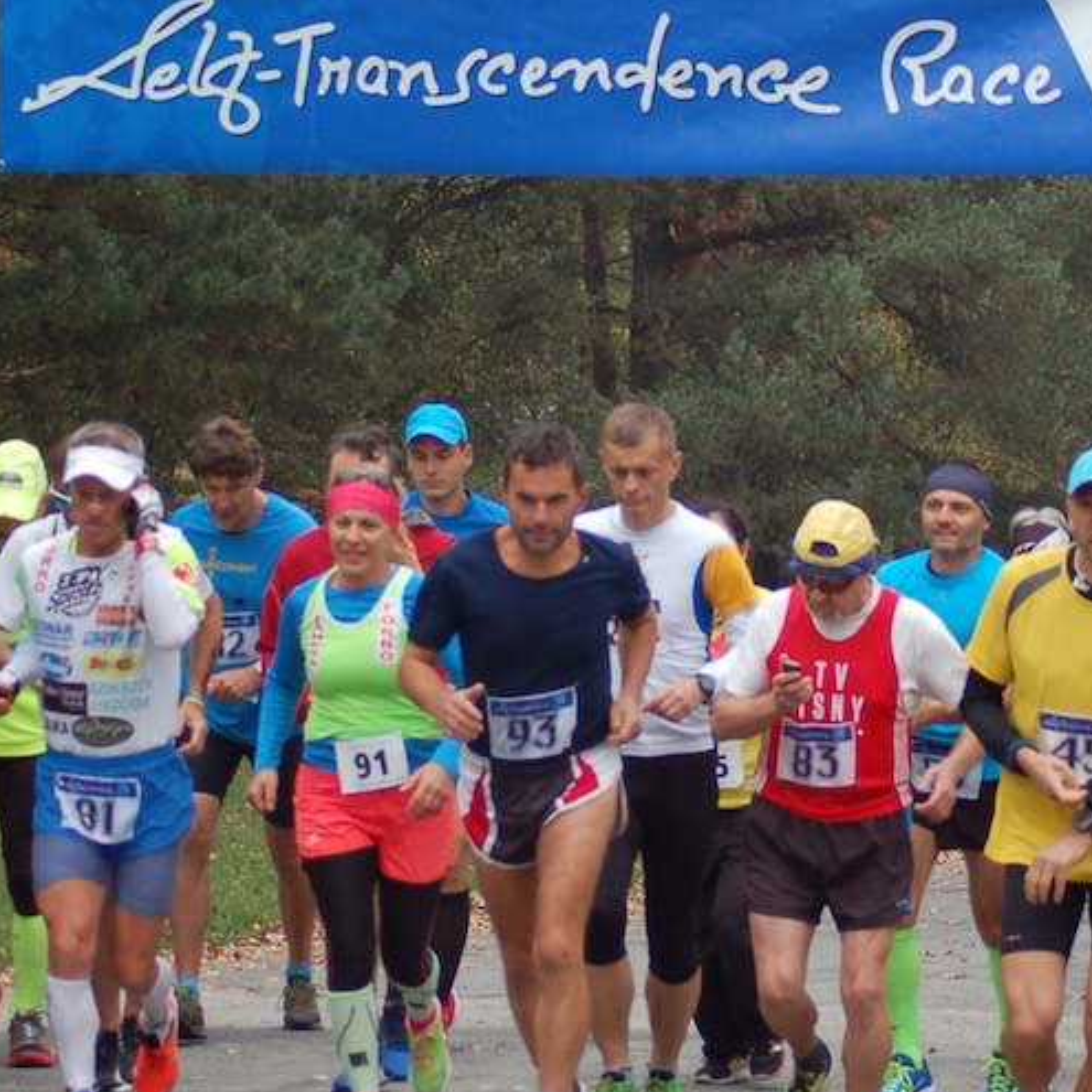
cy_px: 621
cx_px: 688
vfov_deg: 10.8
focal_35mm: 162
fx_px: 5782
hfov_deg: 10.8
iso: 560
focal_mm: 70
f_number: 4
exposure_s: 1/500
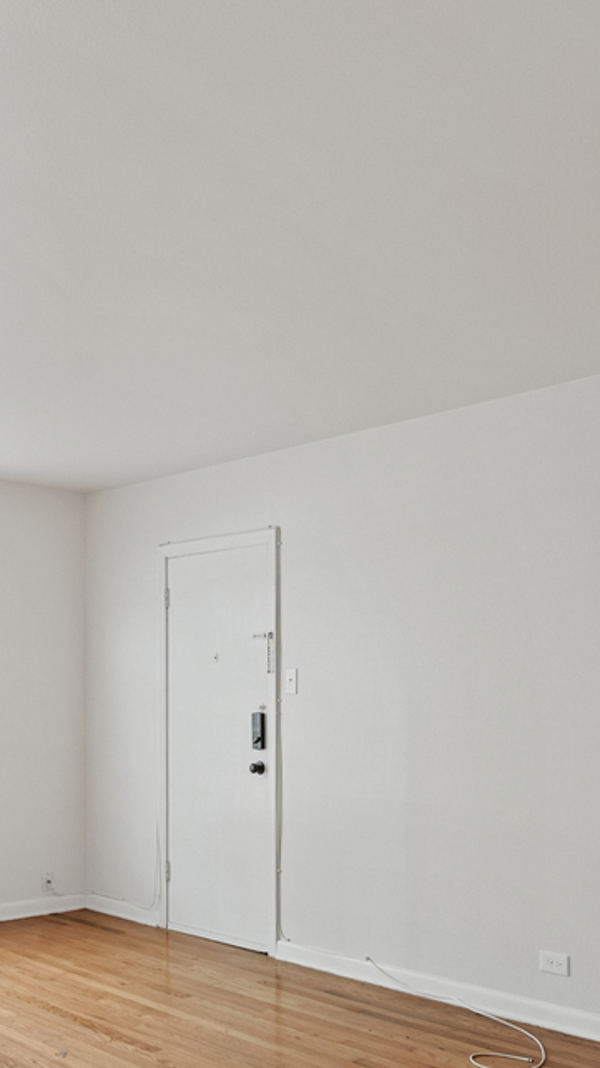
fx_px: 1047
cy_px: 715
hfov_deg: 32.0
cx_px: 273
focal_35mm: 37
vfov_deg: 52.9
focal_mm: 14
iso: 500
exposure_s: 1/10
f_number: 8
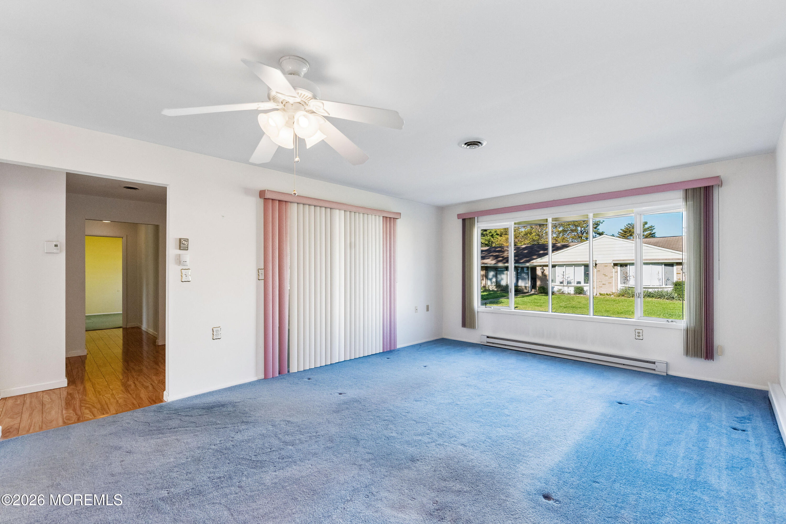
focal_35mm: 15
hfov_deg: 100.4
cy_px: 262
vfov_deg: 77.3
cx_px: 393
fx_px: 327
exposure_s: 1/500
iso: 1250
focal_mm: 15
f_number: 7.1
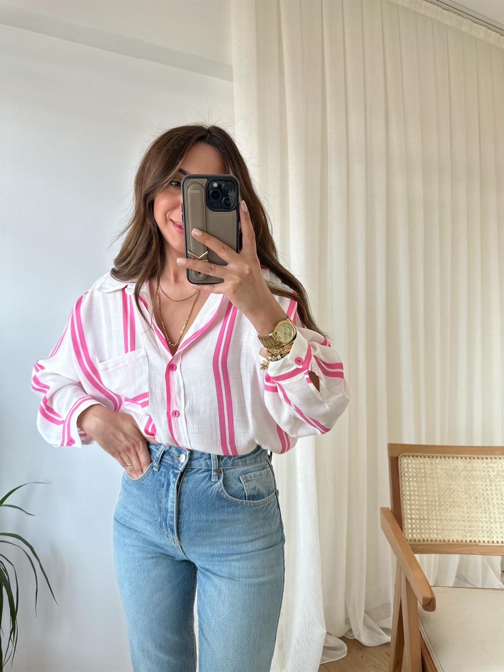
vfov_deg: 71.6
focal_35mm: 24
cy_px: 336
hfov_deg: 56.8
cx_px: 252
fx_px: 466
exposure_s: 1/121
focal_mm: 6.86
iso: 64
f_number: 1.78
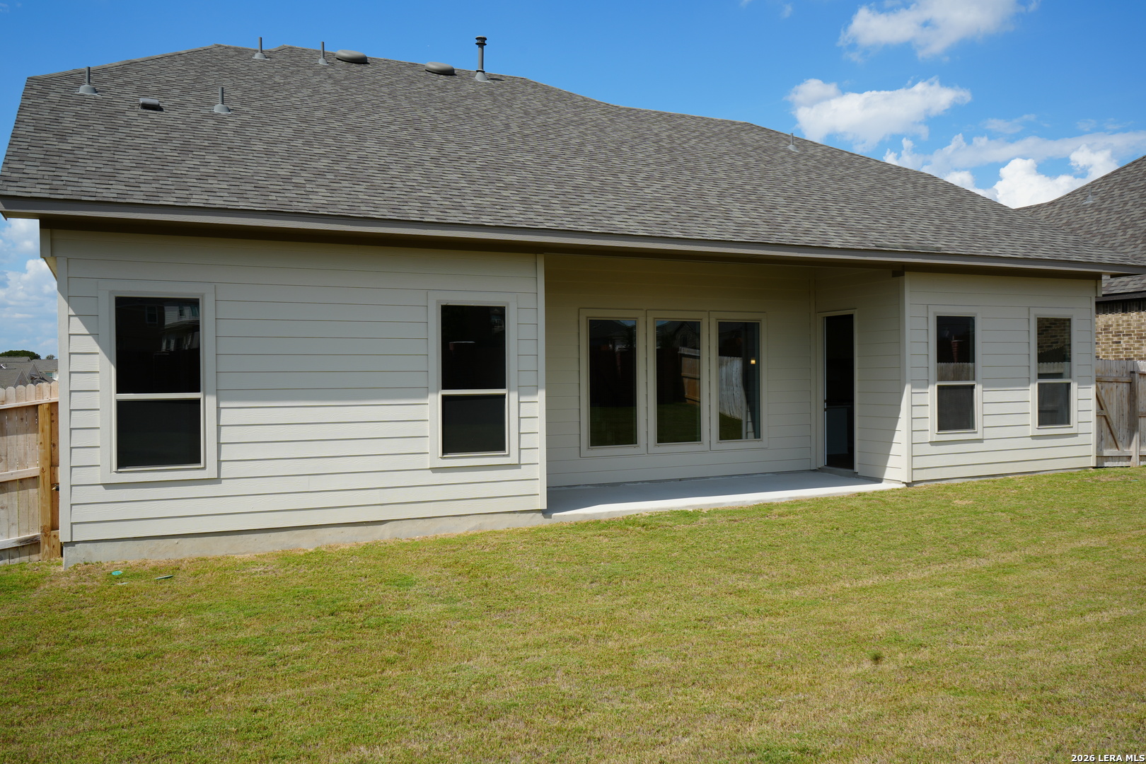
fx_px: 955
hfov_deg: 61.9
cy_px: 382
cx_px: 573
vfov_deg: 43.6
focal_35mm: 30
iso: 100
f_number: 10
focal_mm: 30
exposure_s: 1/200
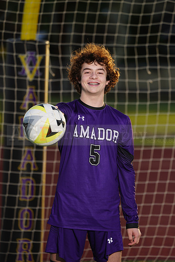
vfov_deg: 6.0
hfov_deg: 4.0
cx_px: 88
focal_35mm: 345
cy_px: 131
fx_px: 2514
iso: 100
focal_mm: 345
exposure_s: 1/200
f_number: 7.1
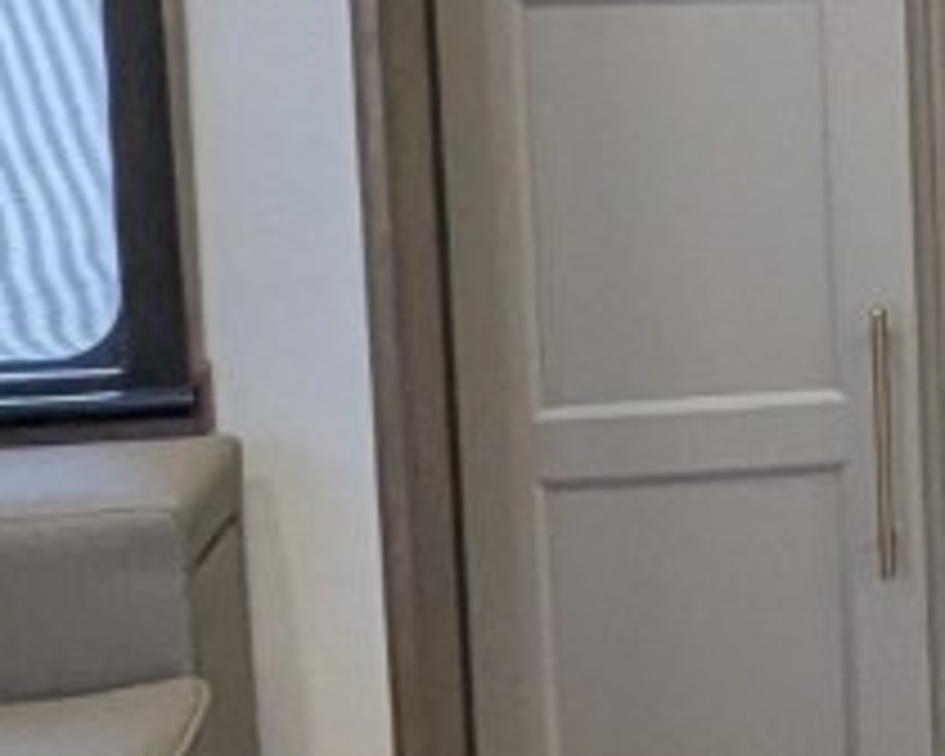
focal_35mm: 104
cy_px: -342
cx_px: 1582
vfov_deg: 14.0
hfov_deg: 16.2
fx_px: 2909
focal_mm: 2.35
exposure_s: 1/178
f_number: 2.2
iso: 135
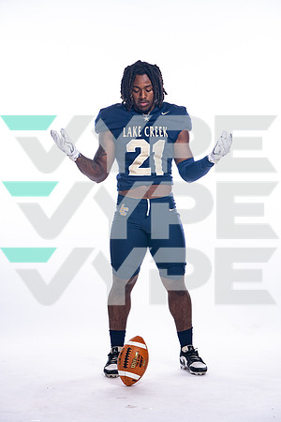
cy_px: 211
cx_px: 140
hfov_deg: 14.0
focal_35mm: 98
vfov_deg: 20.8
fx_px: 1147
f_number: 6.3
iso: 400
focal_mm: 98
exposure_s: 1/250
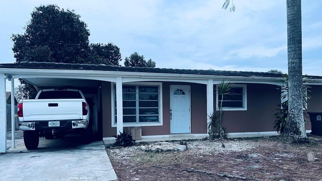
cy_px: 114
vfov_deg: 39.8
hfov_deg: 66.1
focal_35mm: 29
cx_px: 160
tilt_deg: -2.6
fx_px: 248
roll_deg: +0.1
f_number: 1.5
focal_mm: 5.7
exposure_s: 1/60
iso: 160
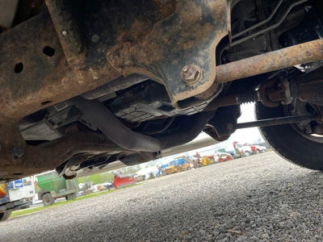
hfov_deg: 67.3
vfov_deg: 53.1
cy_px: 121
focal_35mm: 26
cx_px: 162
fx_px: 243
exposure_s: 1/200
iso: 40
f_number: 1.6
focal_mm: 5.1
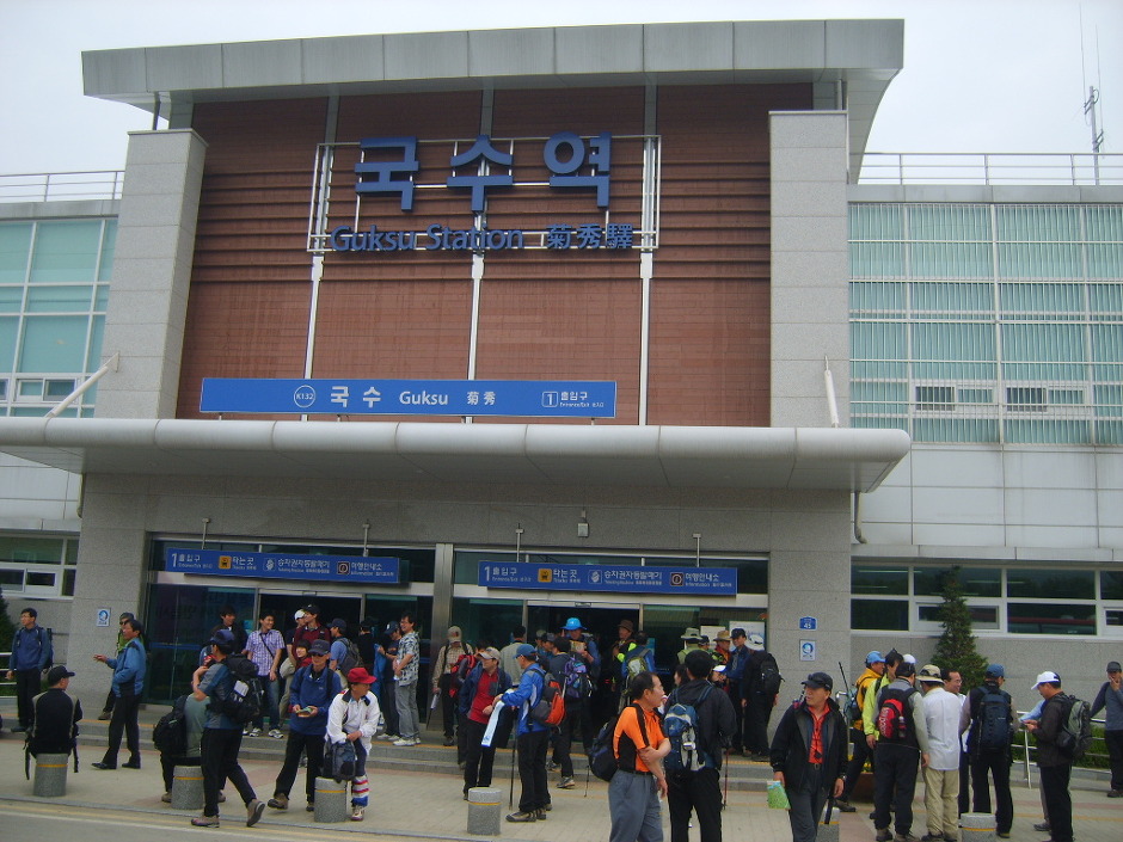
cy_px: 421
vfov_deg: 40.7
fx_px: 1135
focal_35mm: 35
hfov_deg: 52.6
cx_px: 562
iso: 50
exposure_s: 1/180
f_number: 7.1
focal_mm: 7.4
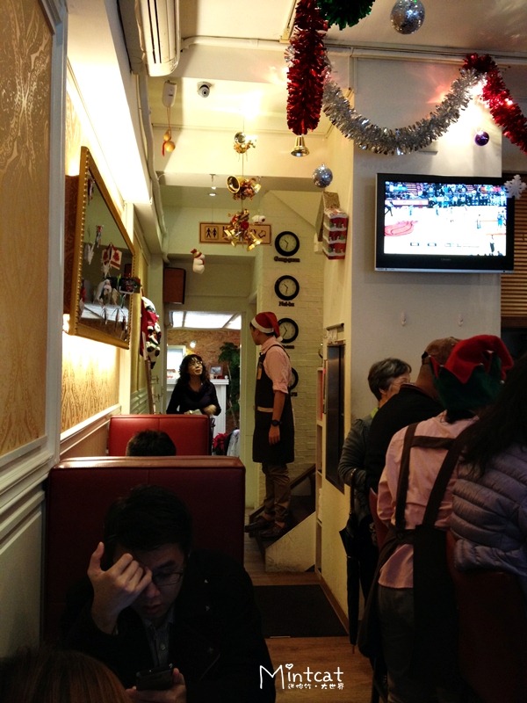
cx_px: 264
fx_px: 710
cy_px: 352
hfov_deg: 40.7
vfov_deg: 52.6
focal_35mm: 35
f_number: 2.4
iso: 160
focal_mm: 4.28
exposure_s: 1/20
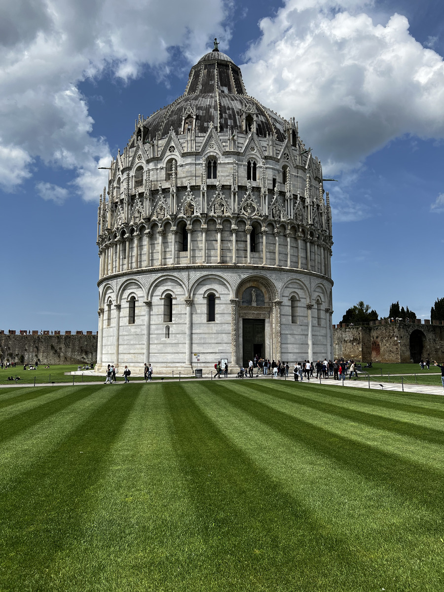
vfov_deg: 67.3
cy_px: 296
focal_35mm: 26
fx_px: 445
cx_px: 222
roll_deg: -0.2
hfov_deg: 53.1
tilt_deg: +7.2
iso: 50
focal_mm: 5.7
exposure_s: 1/6579
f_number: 1.5
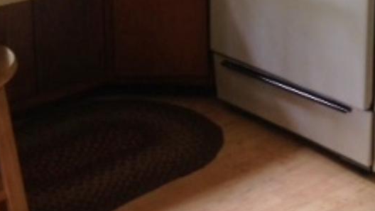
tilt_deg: -11.8
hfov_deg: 21.8
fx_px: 974
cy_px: -72
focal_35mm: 98
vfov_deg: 12.0
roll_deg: +1.9
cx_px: 207
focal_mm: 4.12
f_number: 2.4
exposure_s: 1/20
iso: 64
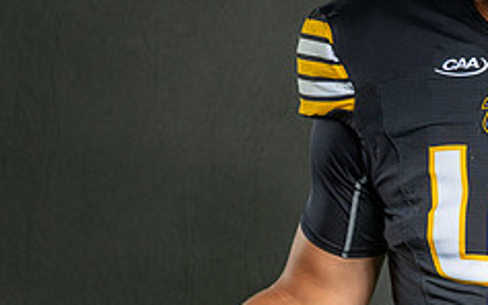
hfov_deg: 9.1
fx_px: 3045
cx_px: 582
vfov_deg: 5.7
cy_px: 196
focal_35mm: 229
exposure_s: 1/200
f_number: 8
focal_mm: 70
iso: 200
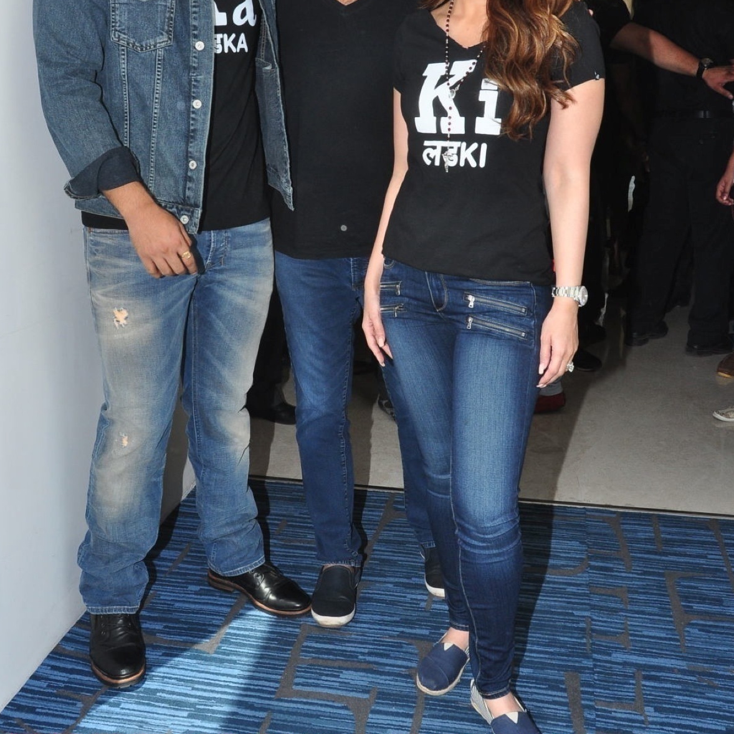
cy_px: 258
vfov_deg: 38.8
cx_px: 362
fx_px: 1032
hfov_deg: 39.2
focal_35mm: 43
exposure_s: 1/125
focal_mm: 22
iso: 500
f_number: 13
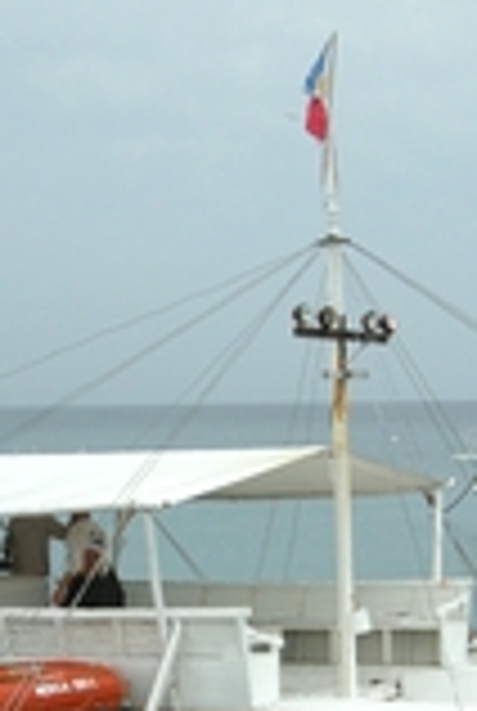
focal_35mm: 105
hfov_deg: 13.1
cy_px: 585
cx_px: 189
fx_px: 2078
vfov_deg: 19.2
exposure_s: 1/213
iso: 64
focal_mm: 8.5
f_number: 5.1
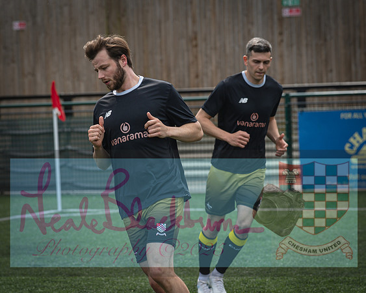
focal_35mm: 227
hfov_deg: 8.5
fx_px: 2463
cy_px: 147
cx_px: 172
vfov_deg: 6.8
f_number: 4
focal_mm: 135
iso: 200
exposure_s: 1/1150
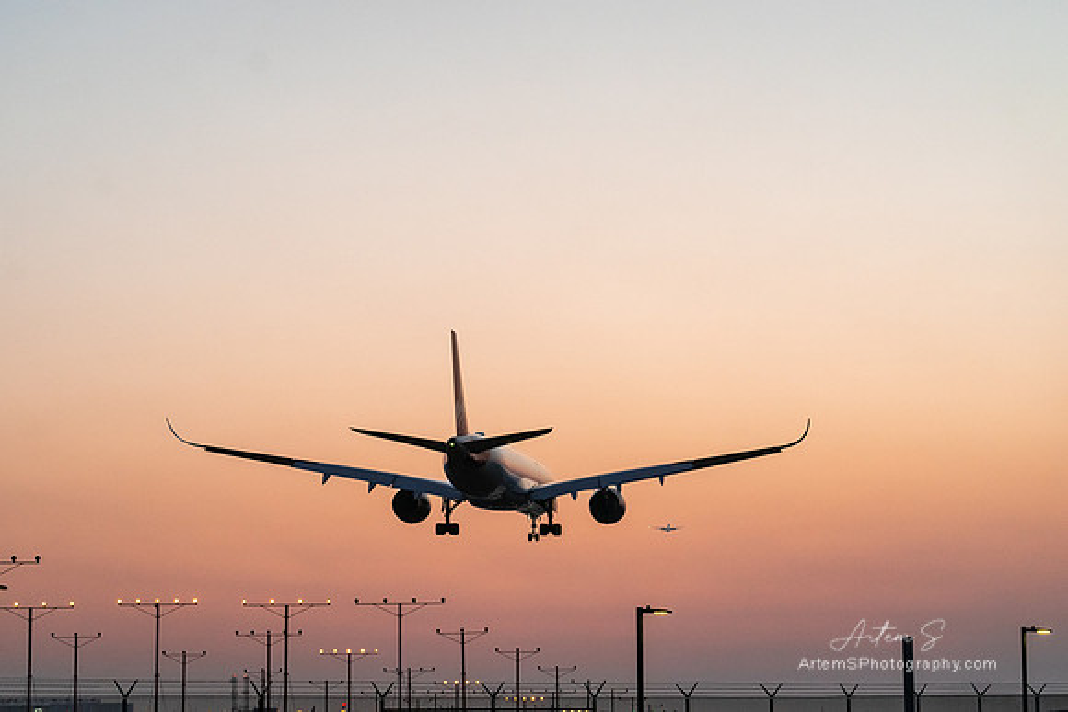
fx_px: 2702
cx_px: 499
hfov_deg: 22.4
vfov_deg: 15.0
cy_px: 368
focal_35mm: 91
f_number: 5.6
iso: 800
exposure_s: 1/250
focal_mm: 70
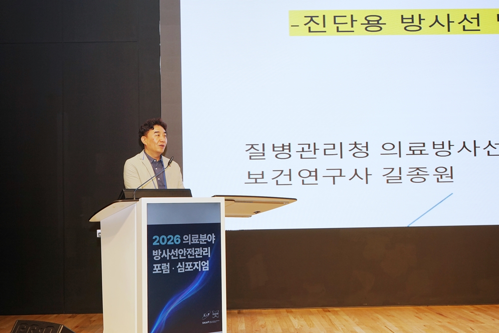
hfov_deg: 38.9
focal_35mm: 51
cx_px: 250
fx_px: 707
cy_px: 166
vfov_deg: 26.5
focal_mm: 51
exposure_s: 1/100
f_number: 7.1
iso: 400
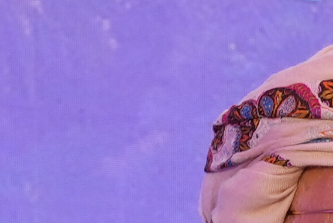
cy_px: 504
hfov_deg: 3.9
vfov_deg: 2.6
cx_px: 610
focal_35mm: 522
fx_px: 4831
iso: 640
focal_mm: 70
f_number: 8
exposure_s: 1/50
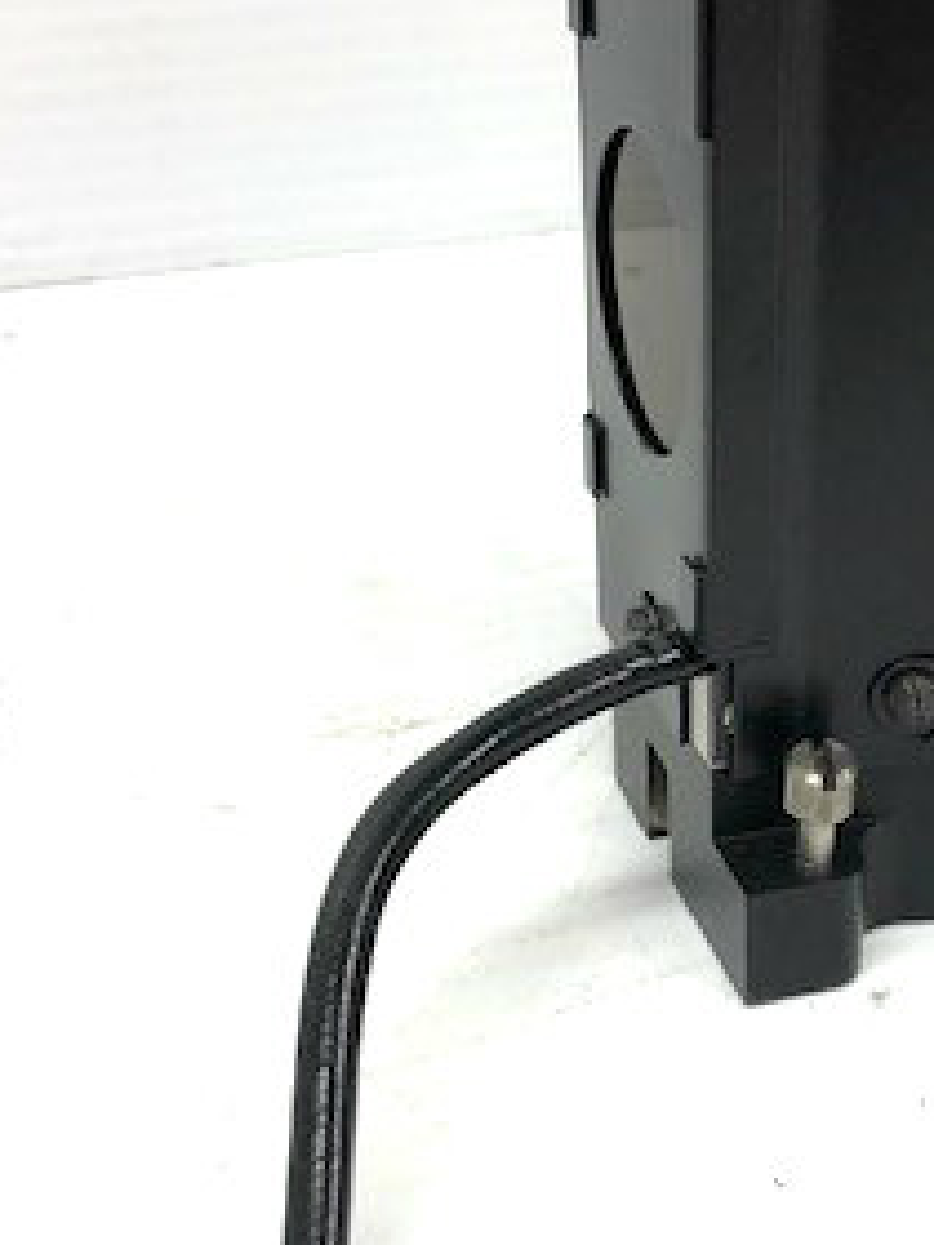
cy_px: 765
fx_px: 2302
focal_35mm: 64
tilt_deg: -29.5
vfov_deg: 30.2
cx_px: 805
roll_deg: -0.6
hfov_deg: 22.5
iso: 50
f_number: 1.8
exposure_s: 1/120
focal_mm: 4
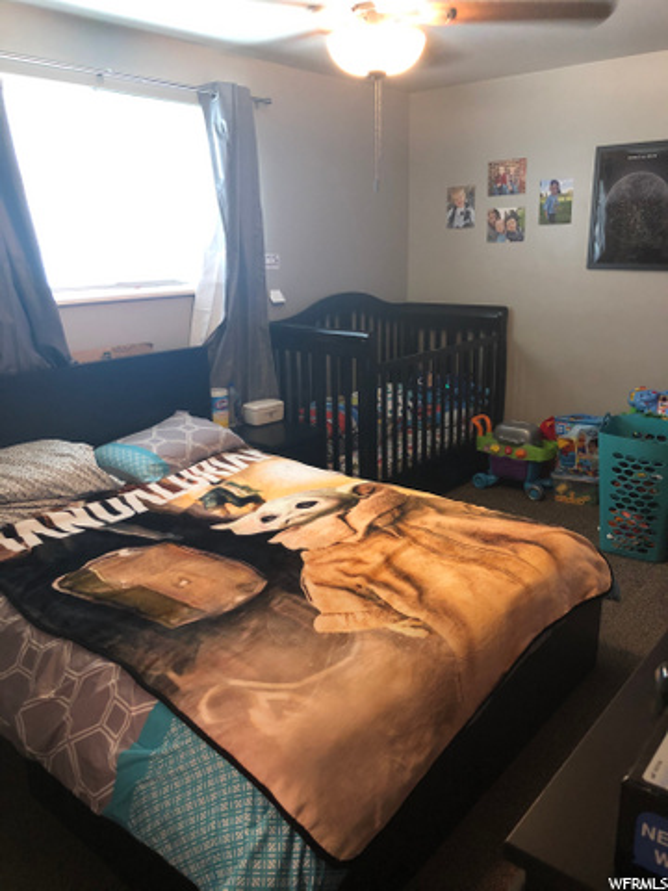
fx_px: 720
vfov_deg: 63.4
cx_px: 334
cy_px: 446
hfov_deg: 49.7
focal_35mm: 28
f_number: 1.8
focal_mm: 3.99
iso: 100
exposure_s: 1/8
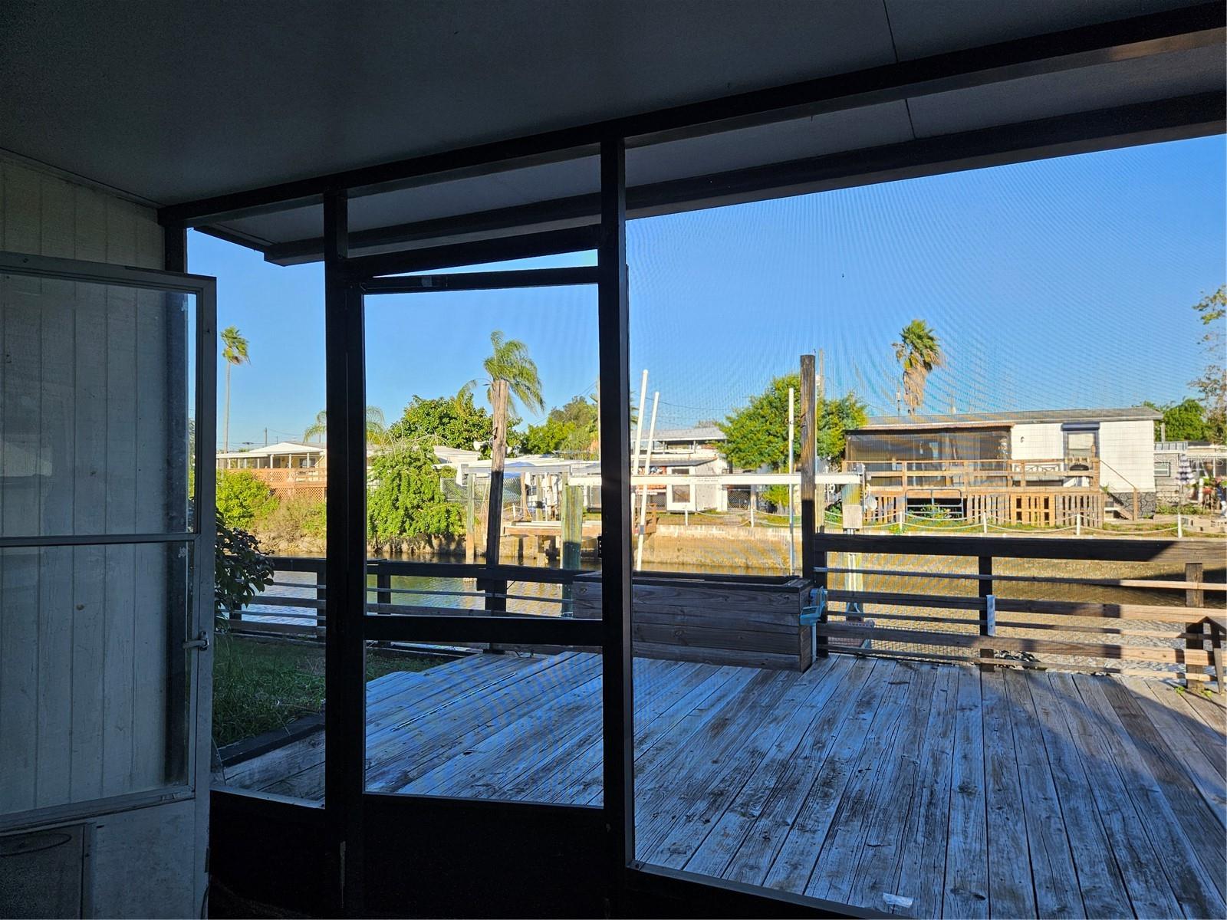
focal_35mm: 23
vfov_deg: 58.9
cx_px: 614
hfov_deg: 73.9
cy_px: 460
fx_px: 815
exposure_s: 1/571
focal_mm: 5.4
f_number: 1.8
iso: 25
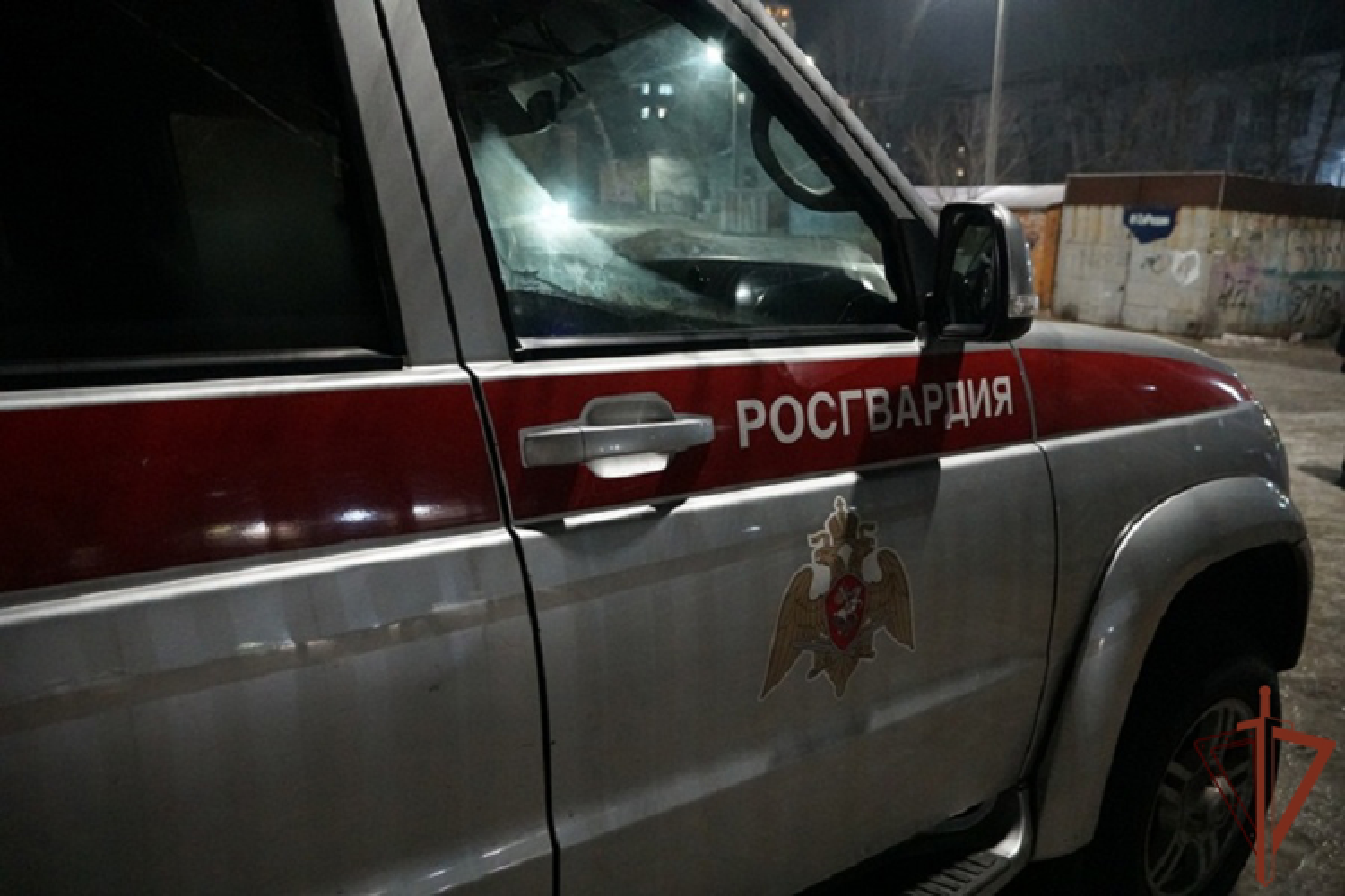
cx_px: 672
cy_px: 448
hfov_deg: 67.4
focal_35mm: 27
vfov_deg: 47.9
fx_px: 1009
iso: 6400
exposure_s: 1/15
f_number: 3.5
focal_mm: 18
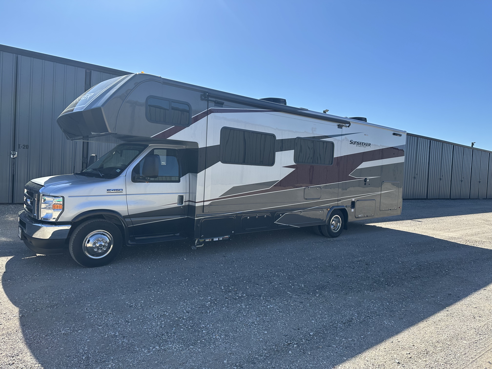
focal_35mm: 24
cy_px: 184
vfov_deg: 56.8
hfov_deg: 71.6
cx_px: 246
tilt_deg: -1.3
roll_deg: -2.5
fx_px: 341
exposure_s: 1/3472
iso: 80
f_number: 1.78
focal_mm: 6.86
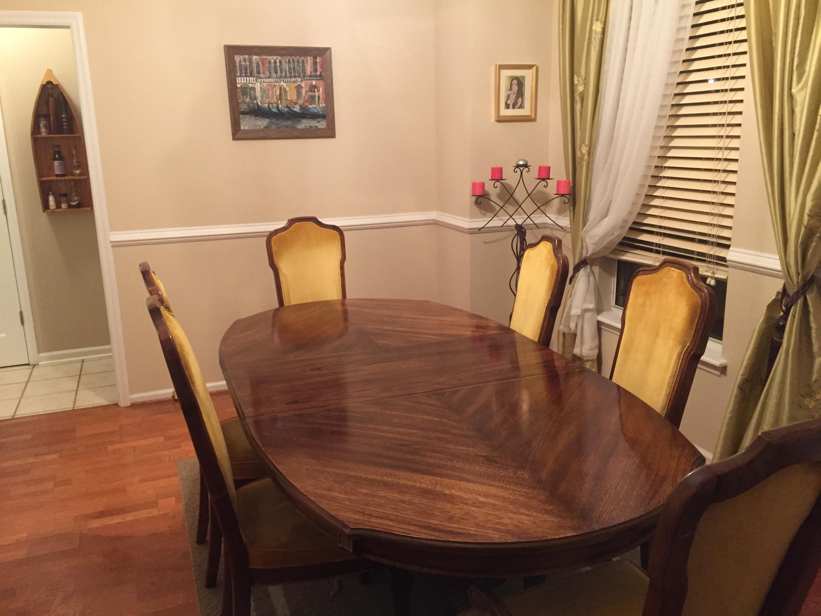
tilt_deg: -13.6
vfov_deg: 48.2
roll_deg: +1.1
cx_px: 410
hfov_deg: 61.7
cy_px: 308
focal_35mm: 29
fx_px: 688
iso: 250
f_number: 2.2
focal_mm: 4.15
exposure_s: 1/15
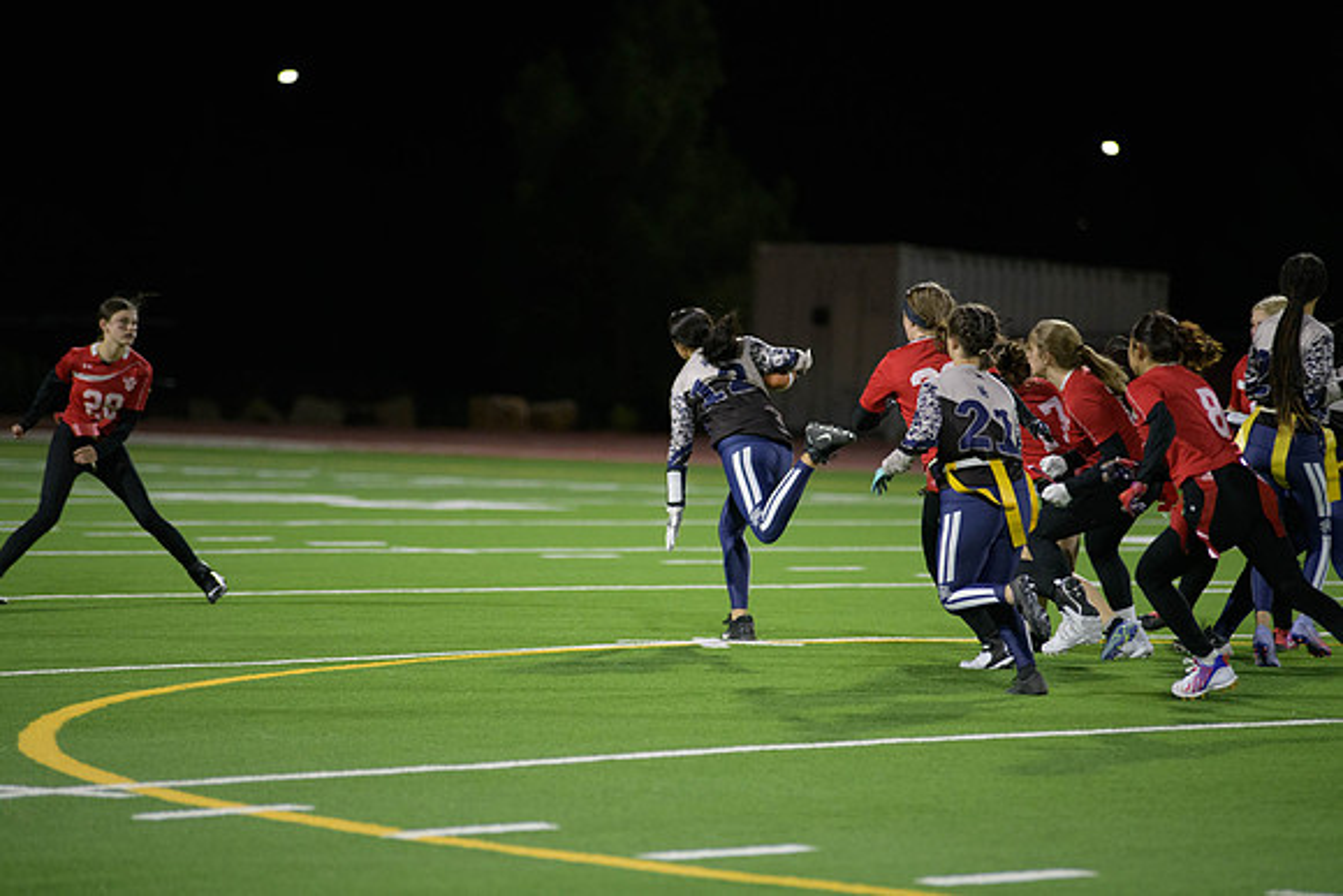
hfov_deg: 10.3
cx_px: 672
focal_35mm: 200
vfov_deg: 6.9
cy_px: 448
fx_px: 7463
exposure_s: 1/640
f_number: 2.8
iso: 3200
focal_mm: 200
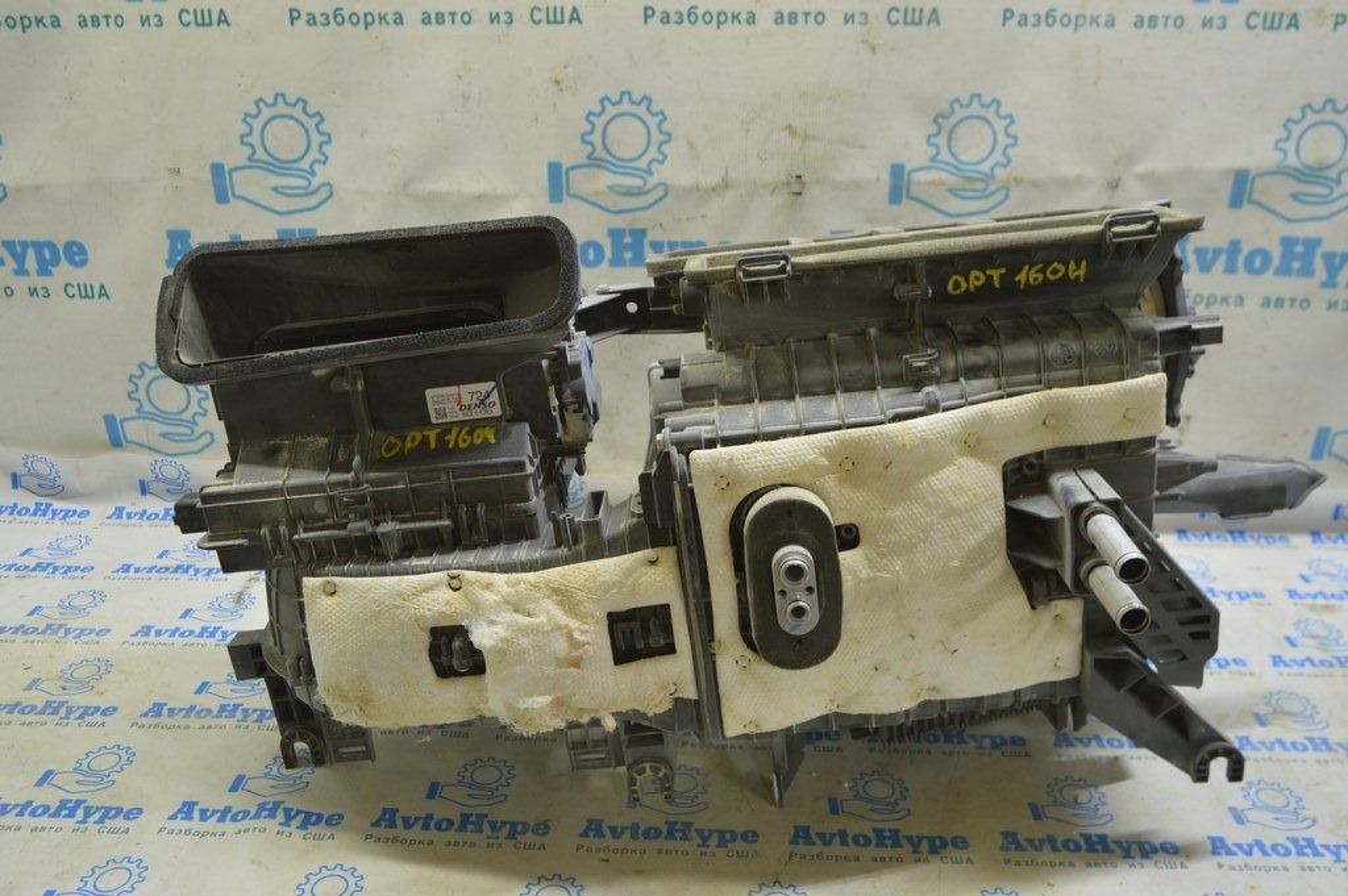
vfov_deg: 41.6
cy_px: 448
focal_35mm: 32
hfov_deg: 59.5
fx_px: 1179
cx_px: 674
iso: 400
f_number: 5.6
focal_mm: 21
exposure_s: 1/20
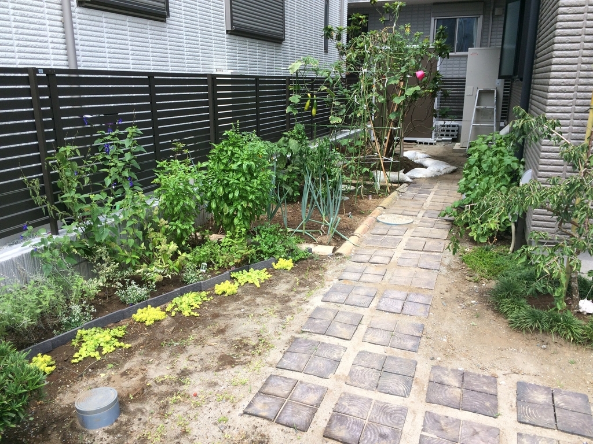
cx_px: 296
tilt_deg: -14.4
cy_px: 222
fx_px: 497
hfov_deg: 61.7
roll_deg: +0.4
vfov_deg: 48.2
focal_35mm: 29
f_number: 2.2
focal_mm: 4.15
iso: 32
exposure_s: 1/672
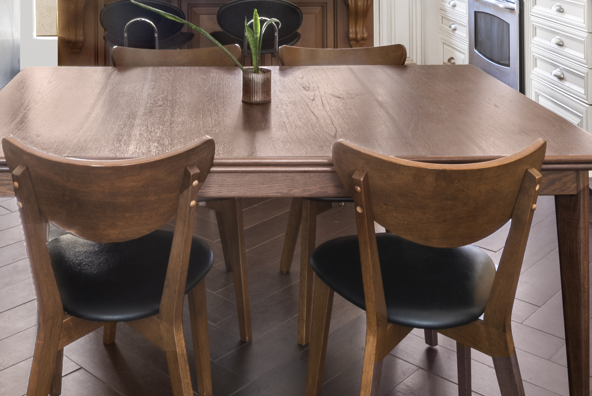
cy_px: -93
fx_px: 839
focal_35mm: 51
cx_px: 212
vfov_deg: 23.9
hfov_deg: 38.5
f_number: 25
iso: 200
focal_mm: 17
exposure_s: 25
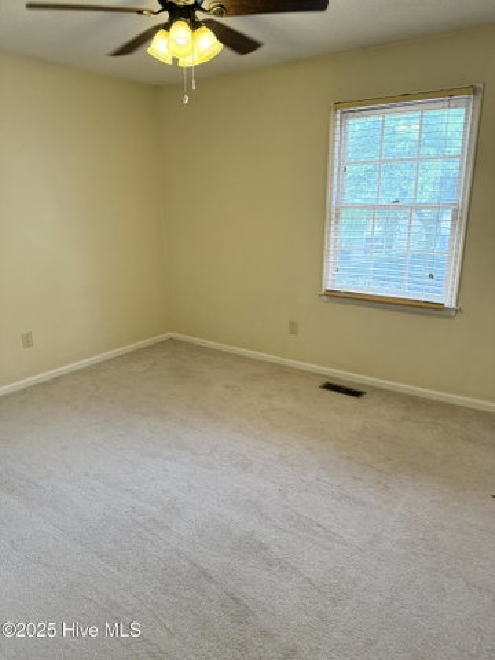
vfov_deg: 71.6
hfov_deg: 56.8
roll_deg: -0.3
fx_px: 458
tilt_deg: -15.4
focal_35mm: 24
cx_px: 248
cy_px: 330
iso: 200
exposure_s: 1/189
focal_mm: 6.76
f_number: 1.78
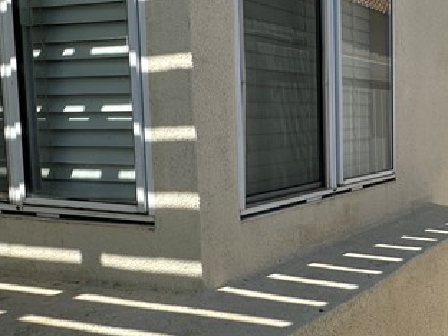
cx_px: 485
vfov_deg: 31.5
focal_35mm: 46
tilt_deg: -5.5
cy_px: 167
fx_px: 595
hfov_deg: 35.6
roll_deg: -0.8
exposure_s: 1/2618
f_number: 2.2
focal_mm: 2.22
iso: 40
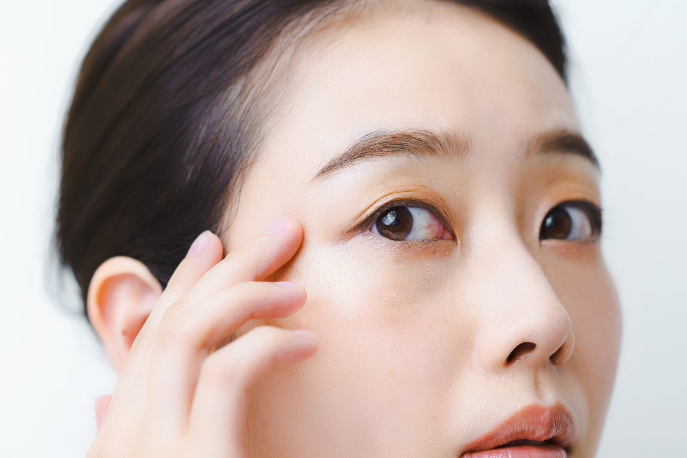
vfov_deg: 9.4
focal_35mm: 146
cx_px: 455
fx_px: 2787
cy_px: 362
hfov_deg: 14.0
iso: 100
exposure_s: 1/200
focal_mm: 85
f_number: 2.2
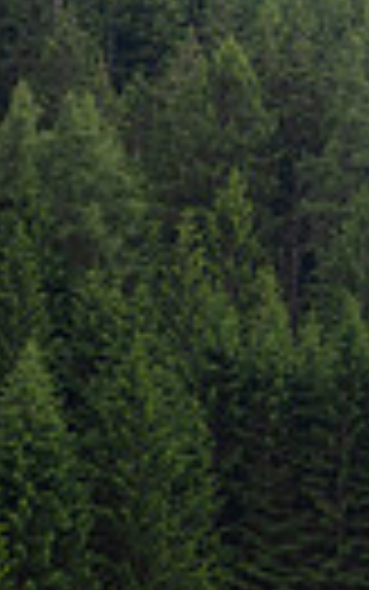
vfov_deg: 9.7
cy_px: 414
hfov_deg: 5.6
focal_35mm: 216
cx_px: 1170
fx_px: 3472
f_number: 8
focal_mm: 48
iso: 400
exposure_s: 1/320
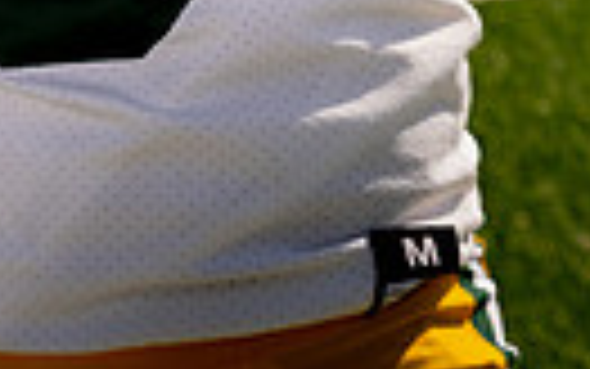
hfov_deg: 9.3
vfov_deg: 5.6
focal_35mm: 224
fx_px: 3603
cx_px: 135
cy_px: -544
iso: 100
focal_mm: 64
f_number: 7.1
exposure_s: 1/250
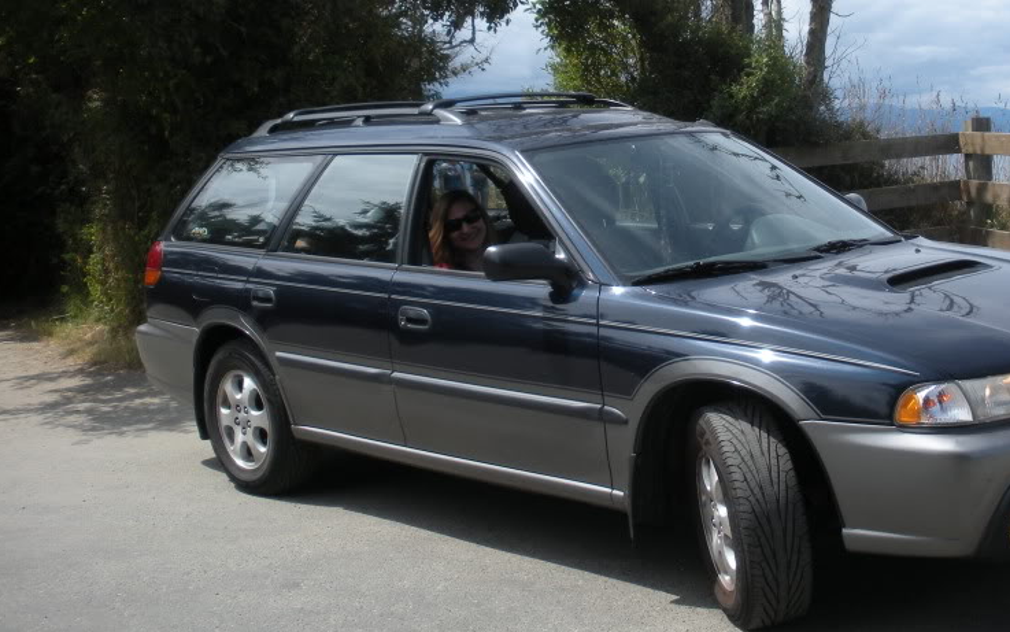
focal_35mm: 53
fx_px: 1459
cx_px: 696
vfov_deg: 24.3
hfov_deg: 37.6
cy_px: 197
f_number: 3.5
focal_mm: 6.3
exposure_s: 1/591
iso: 64
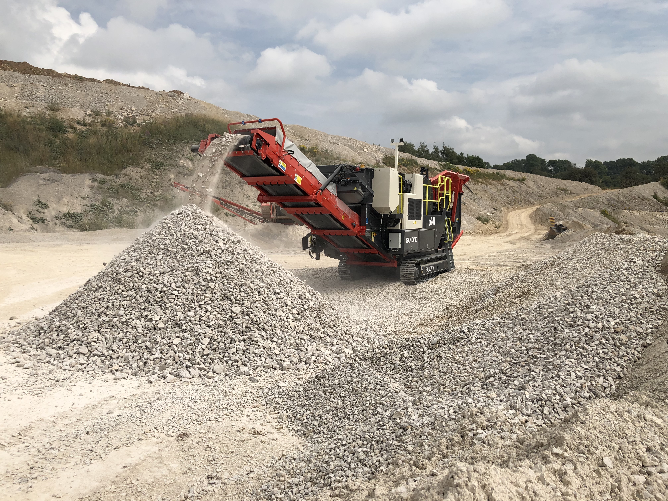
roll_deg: +0.0
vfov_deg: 49.7
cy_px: 250
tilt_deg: -4.8
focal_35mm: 28
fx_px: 540
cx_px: 334
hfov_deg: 63.4
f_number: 1.8
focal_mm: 3.99
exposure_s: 1/4367
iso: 25
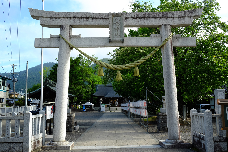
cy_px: 76
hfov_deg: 53.1
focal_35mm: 36
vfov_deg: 36.9
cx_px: 114
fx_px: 228
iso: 200
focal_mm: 24.3
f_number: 8
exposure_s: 1/125
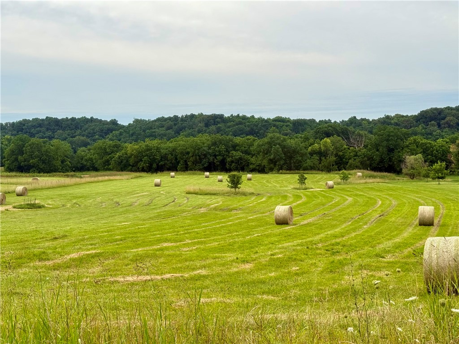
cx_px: 230
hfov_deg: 39.7
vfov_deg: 30.3
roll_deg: +0.4
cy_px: 172
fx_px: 636
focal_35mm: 48
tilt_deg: -2.2
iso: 64
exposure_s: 1/895
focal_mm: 6.76
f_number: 1.78
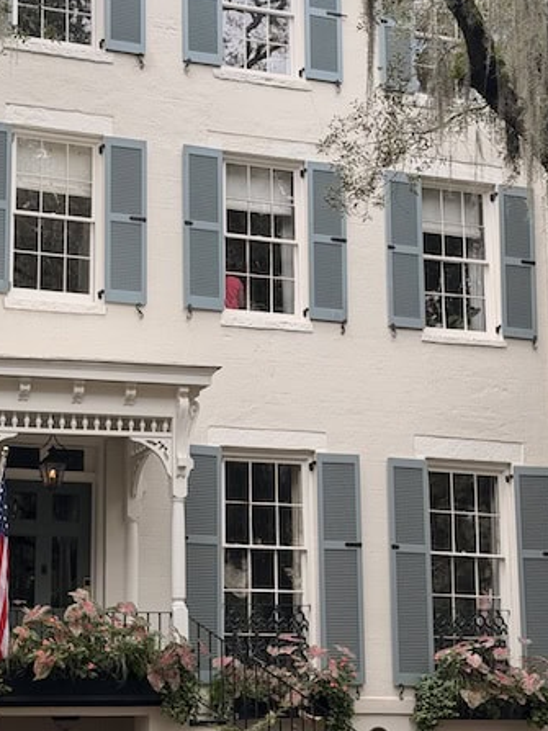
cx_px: 258
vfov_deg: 22.8
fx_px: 1816
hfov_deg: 17.2
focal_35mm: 86
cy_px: 340
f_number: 1.8
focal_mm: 6.8
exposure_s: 1/786
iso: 100
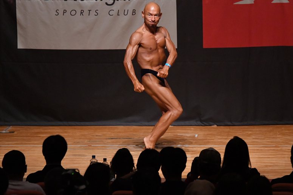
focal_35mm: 270
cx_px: 146
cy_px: 98
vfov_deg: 5.1
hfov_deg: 7.6
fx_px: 2196
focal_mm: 180
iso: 8000
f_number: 5.6
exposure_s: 1/400
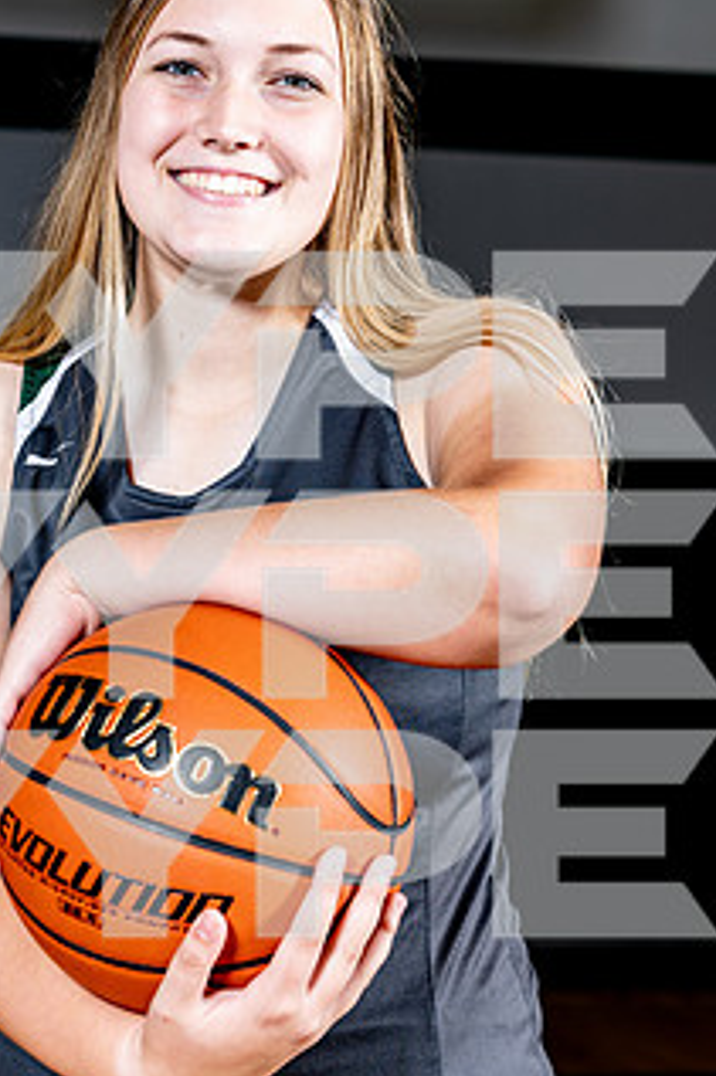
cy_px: 597
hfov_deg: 13.9
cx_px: 224
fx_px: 2927
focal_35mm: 98
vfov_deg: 20.8
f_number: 5.6
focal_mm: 69
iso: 250
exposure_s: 1/125
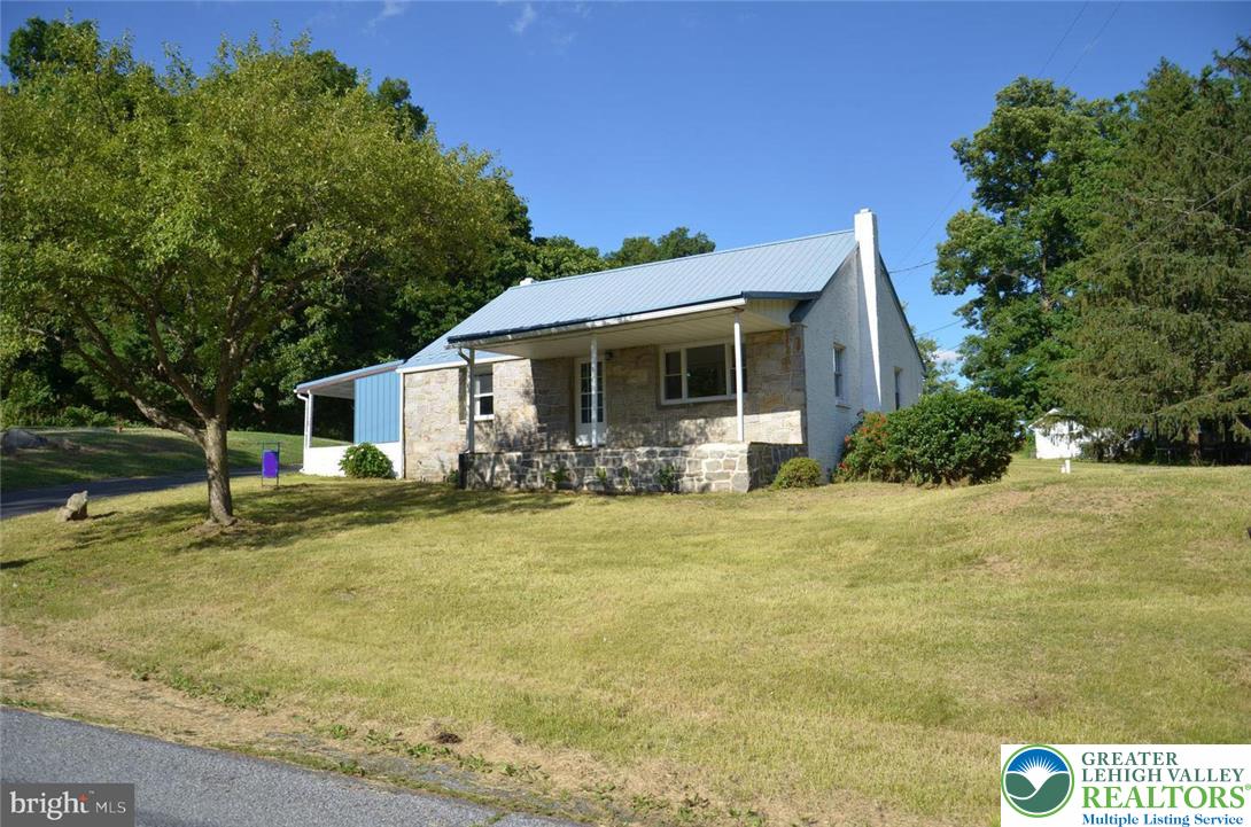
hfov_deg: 67.5
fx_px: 936
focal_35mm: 27
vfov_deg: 47.7
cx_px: 626
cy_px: 414
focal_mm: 18
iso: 200
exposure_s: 1/1600
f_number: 3.5
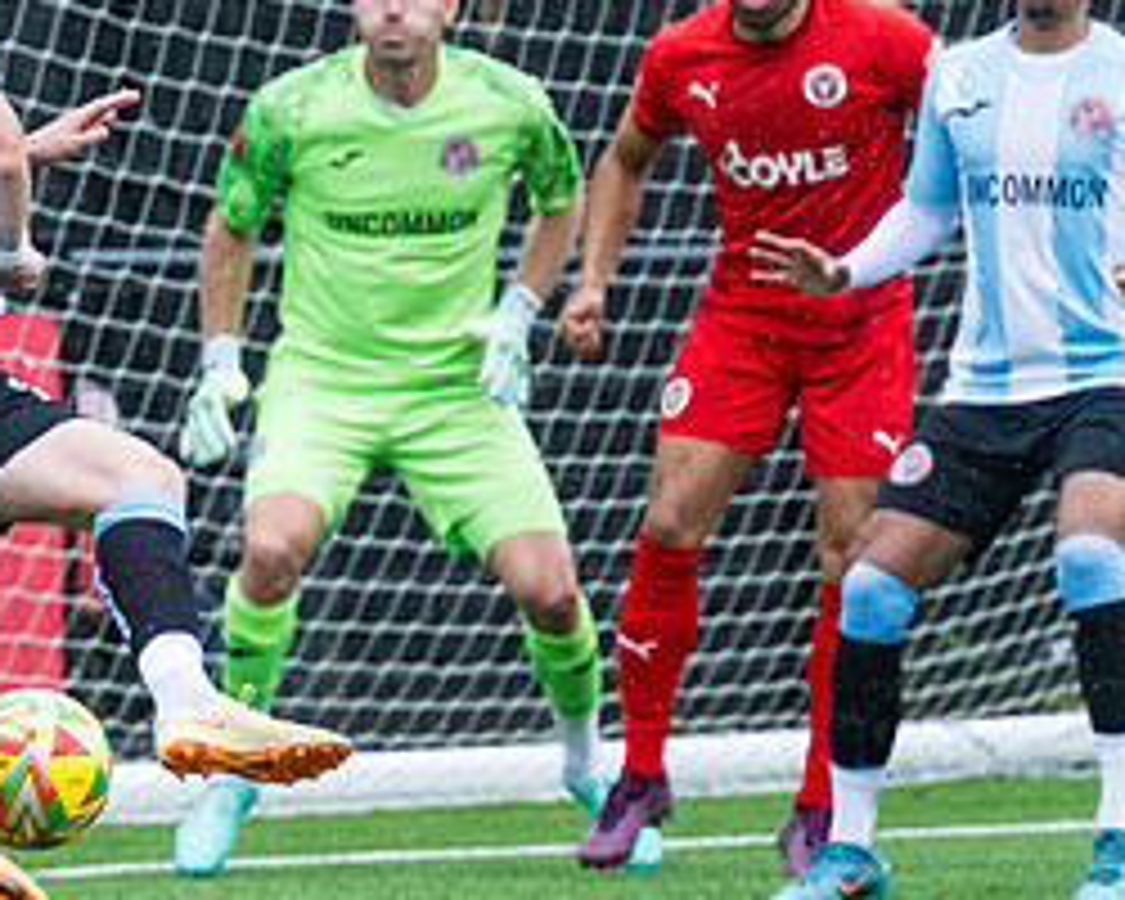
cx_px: -126
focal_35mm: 660
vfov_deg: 2.3
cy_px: 725
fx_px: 21975
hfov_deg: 2.9
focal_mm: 170
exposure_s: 1/1250
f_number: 4
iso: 800
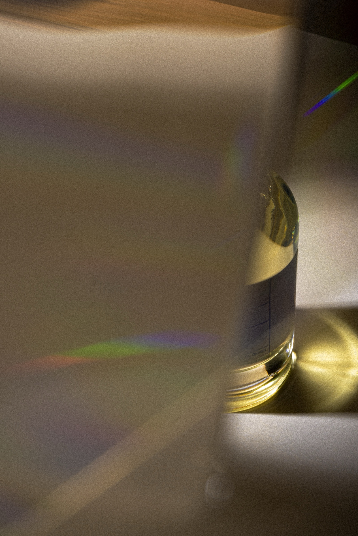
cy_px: 268
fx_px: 776
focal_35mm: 52
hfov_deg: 26.0
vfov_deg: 38.2
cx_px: 179
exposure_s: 1/200
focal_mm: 52
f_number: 32
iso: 50
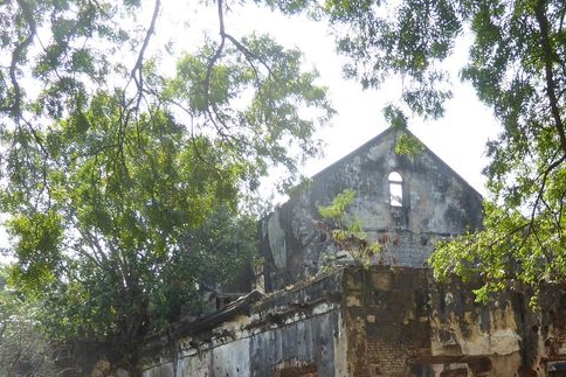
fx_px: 865
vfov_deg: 24.0
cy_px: 336
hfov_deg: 36.1
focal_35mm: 55
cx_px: 348
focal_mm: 5.4
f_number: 3.5
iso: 80
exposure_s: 1/320
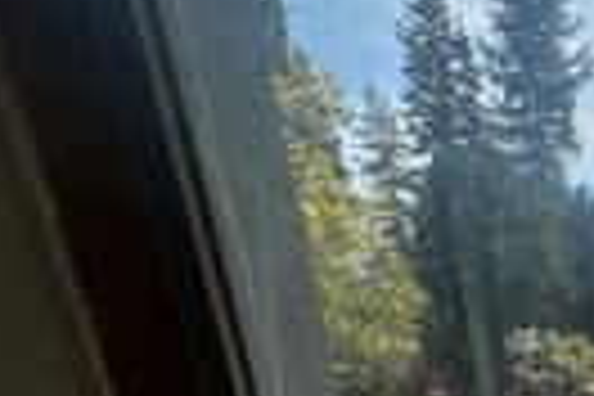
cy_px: 567
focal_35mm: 44
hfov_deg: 32.2
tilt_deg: -19.4
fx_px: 726
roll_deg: +0.7
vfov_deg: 24.7
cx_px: 792
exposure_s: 1/658
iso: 40
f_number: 2.2
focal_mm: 2.22
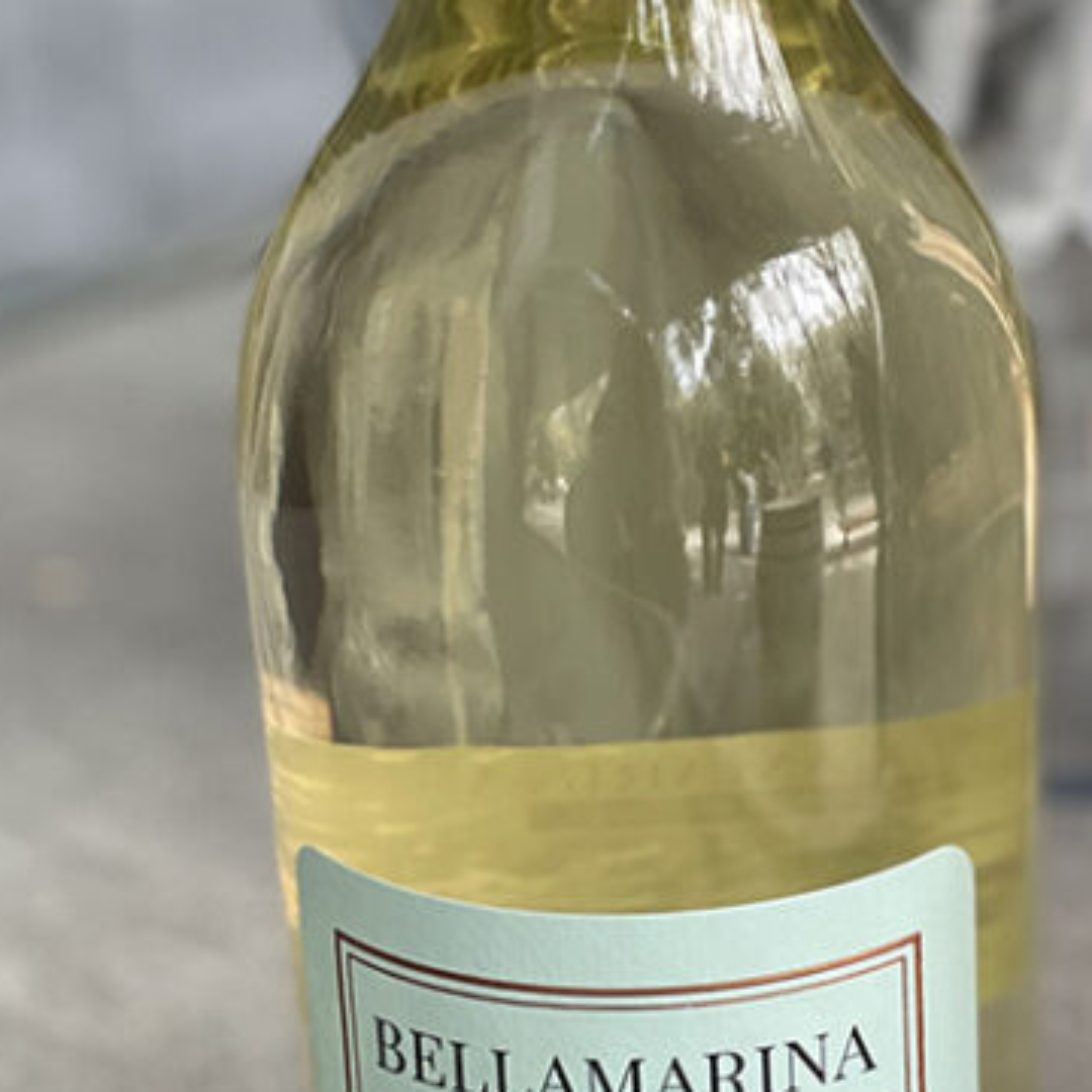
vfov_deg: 10.8
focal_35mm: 161
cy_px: 140
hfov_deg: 10.8
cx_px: 1071
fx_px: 5746
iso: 100
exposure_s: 1/121
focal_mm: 7.5
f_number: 2.2
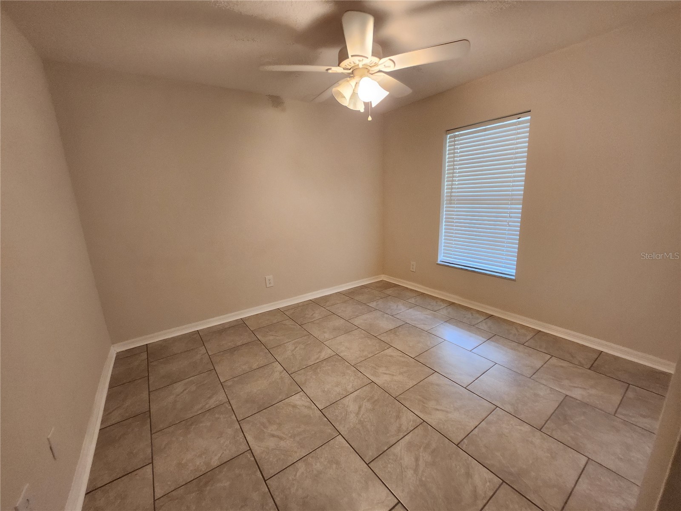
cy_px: 256
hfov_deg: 106.2
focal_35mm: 13
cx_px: 340
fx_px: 256
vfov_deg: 89.9
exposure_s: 1/30
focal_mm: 1.7
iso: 320
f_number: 2.2
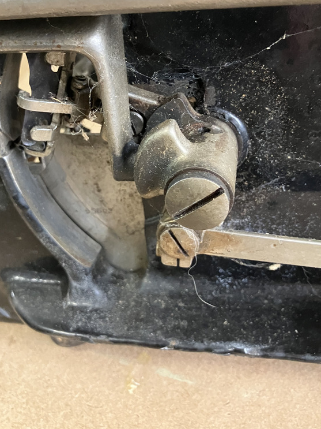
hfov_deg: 37.6
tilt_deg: -38.4
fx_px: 470
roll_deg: +9.4
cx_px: 137
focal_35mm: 38
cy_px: 142
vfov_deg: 48.1
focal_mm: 3.99
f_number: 1.8
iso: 400
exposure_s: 1/40
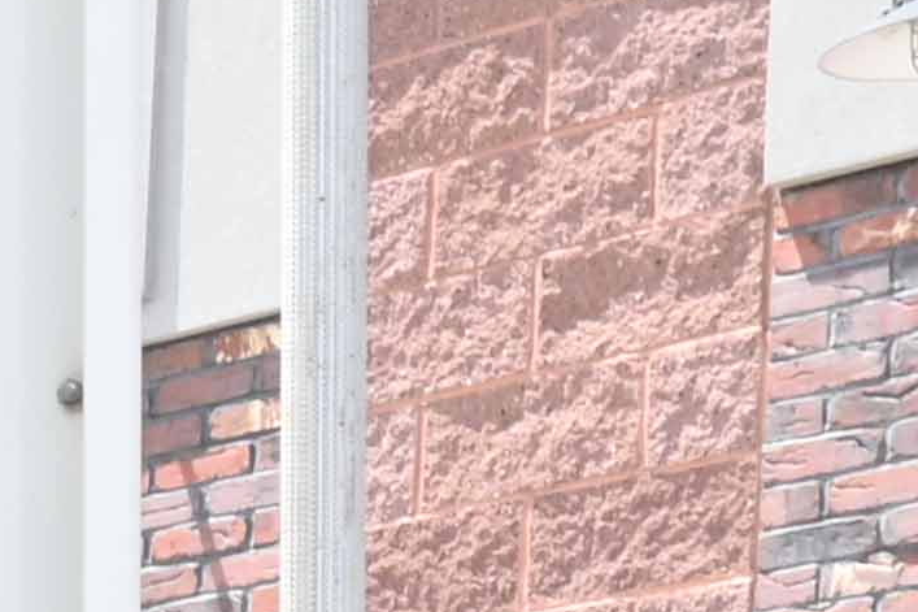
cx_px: -2094
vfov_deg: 6.7
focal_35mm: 189
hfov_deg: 8.5
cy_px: 1688
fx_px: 4818
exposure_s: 1/160
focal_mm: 16
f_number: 6.3
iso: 100
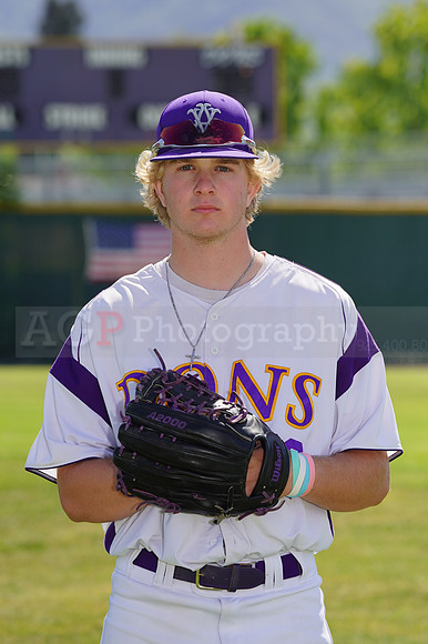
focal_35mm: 253
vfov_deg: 8.1
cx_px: 214
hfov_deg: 5.4
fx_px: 4517
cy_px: 322
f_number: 9
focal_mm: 253
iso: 100
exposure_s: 1/250
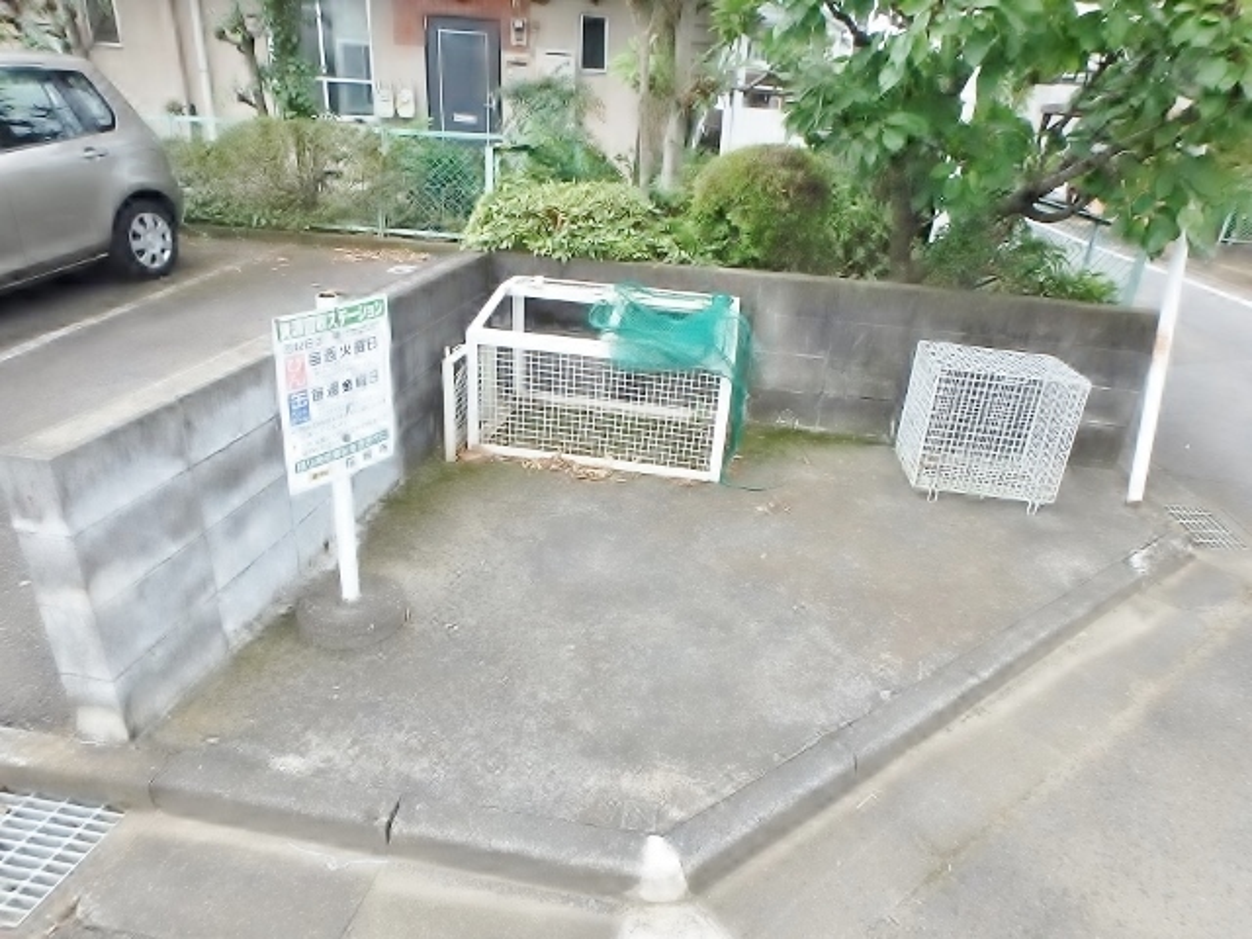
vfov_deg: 63.4
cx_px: 626
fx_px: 760
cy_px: 470
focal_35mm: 21
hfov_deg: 79.0
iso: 125
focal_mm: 3.7
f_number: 3.5
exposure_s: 1/160
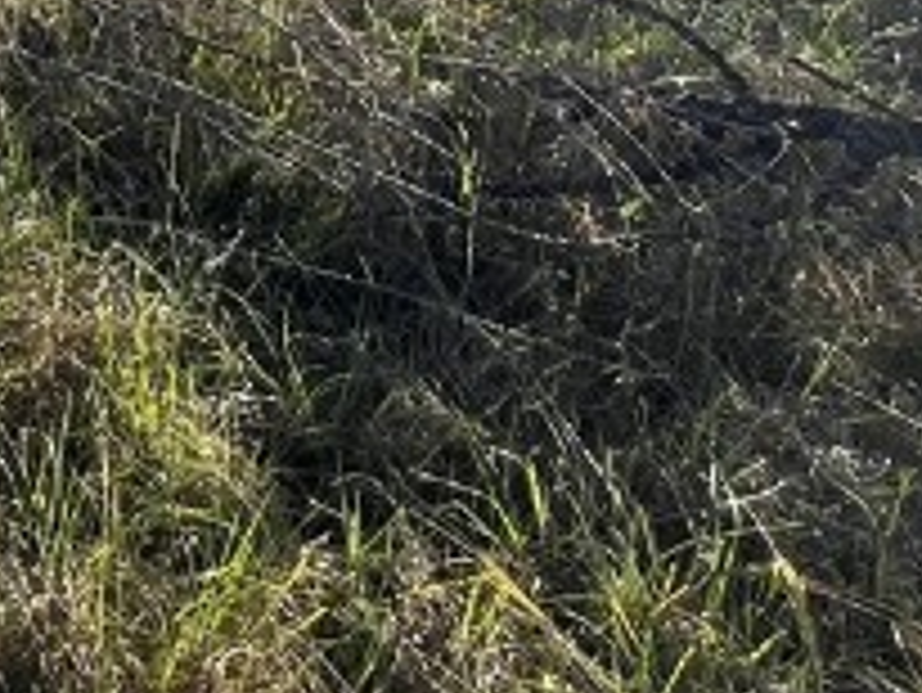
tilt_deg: +3.3
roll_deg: -2.9
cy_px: -788
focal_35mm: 65
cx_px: -598
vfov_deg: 16.1
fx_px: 1732
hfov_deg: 22.2
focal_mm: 1.57
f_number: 1.8
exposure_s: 1/2096
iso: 32
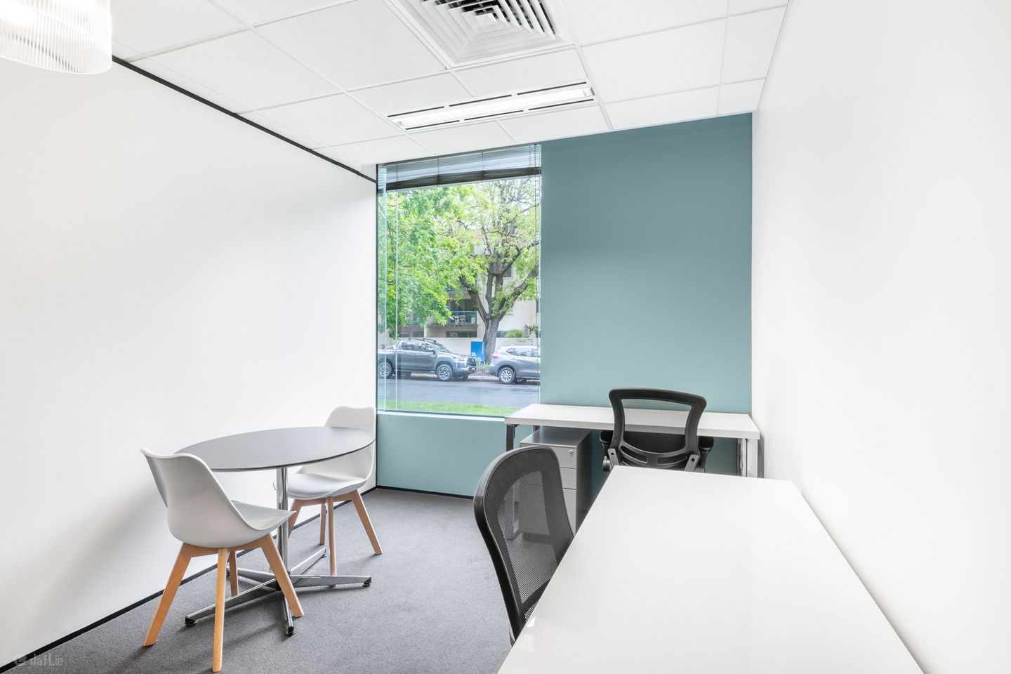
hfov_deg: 90.0
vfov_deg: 67.4
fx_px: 505
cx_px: 506
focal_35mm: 18
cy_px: 337
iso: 200
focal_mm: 18
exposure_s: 1/40
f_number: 13
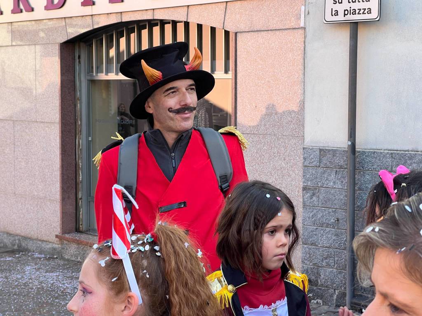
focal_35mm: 77
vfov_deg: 19.1
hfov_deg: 25.3
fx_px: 939
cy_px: 158
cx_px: 211
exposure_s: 1/125
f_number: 2.8
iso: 32
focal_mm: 9
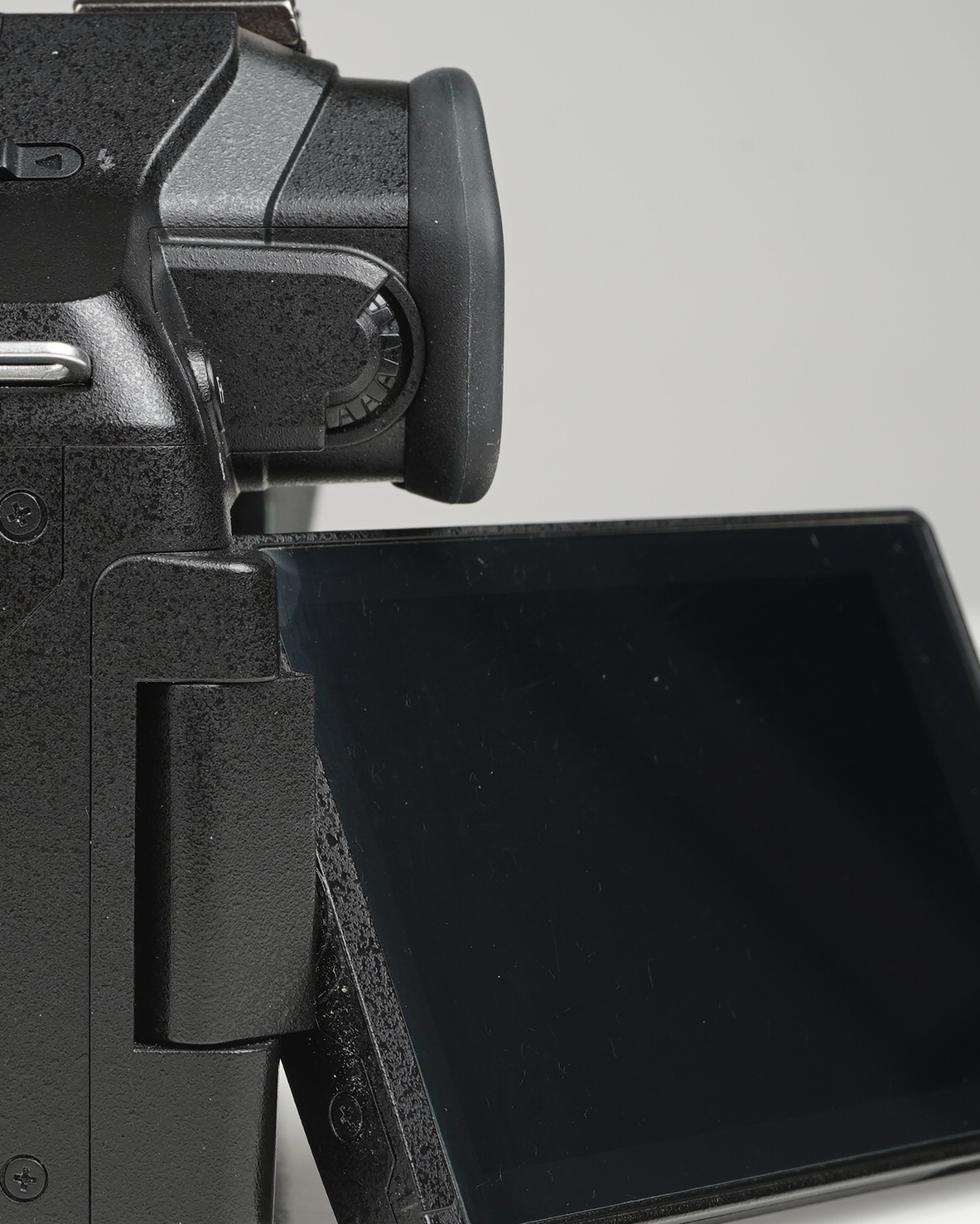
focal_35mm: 103
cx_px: 6
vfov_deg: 18.6
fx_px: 3735
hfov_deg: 14.7
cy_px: 655
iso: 160
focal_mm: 54
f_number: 14
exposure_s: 1/160
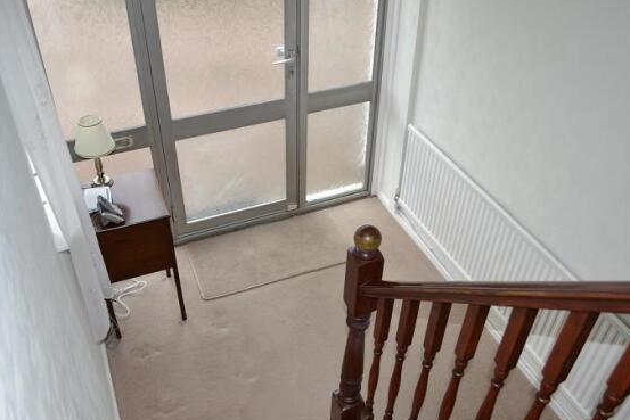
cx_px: 298
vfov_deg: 41.1
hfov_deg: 58.7
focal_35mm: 32
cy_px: 210
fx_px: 560
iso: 100
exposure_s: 1/60
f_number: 3.5
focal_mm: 18
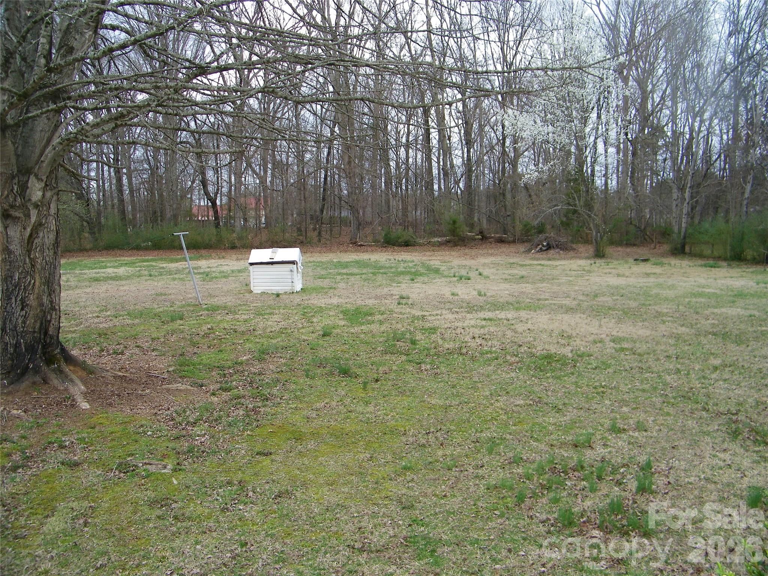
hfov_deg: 63.4
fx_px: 621
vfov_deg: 49.7
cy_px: 288
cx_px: 384
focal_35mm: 28
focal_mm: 5
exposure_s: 1/250
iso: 80
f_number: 3.5
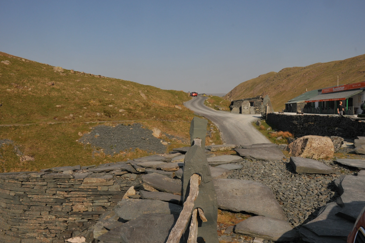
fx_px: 319
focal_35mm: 32
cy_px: 122
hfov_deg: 59.5
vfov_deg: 41.6
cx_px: 182
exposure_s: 1/500
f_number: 11
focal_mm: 21
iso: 400
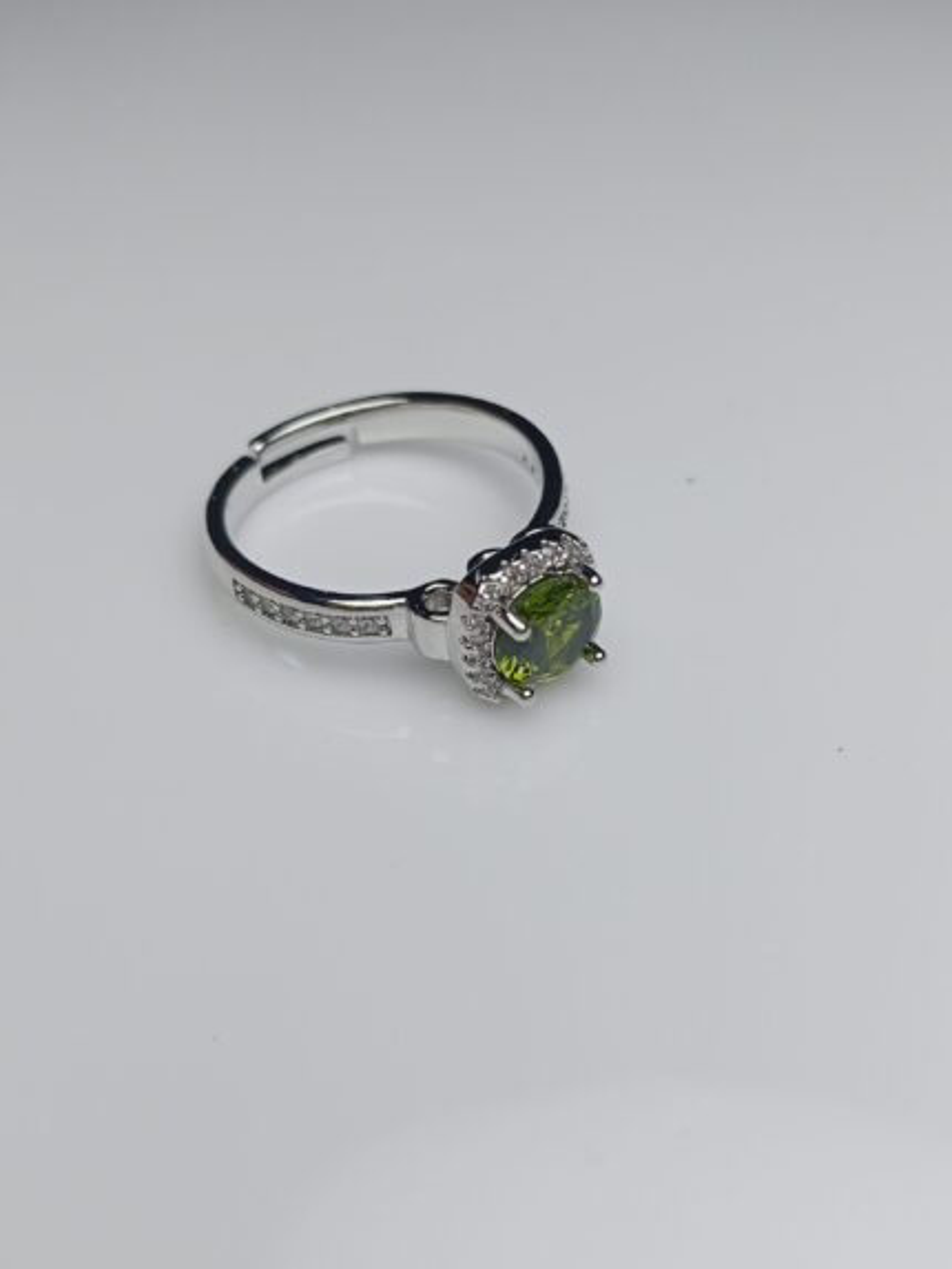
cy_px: 634
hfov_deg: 39.7
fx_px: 1320
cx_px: 476
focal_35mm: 36
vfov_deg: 51.3
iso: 64
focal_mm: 3.98
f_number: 1.8
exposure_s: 1/488
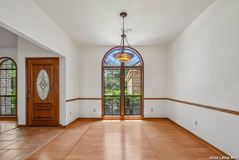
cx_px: 120
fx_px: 100
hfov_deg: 100.4
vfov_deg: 77.4
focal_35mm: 15
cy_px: 80
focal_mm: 10
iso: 400
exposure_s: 1/80
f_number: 8
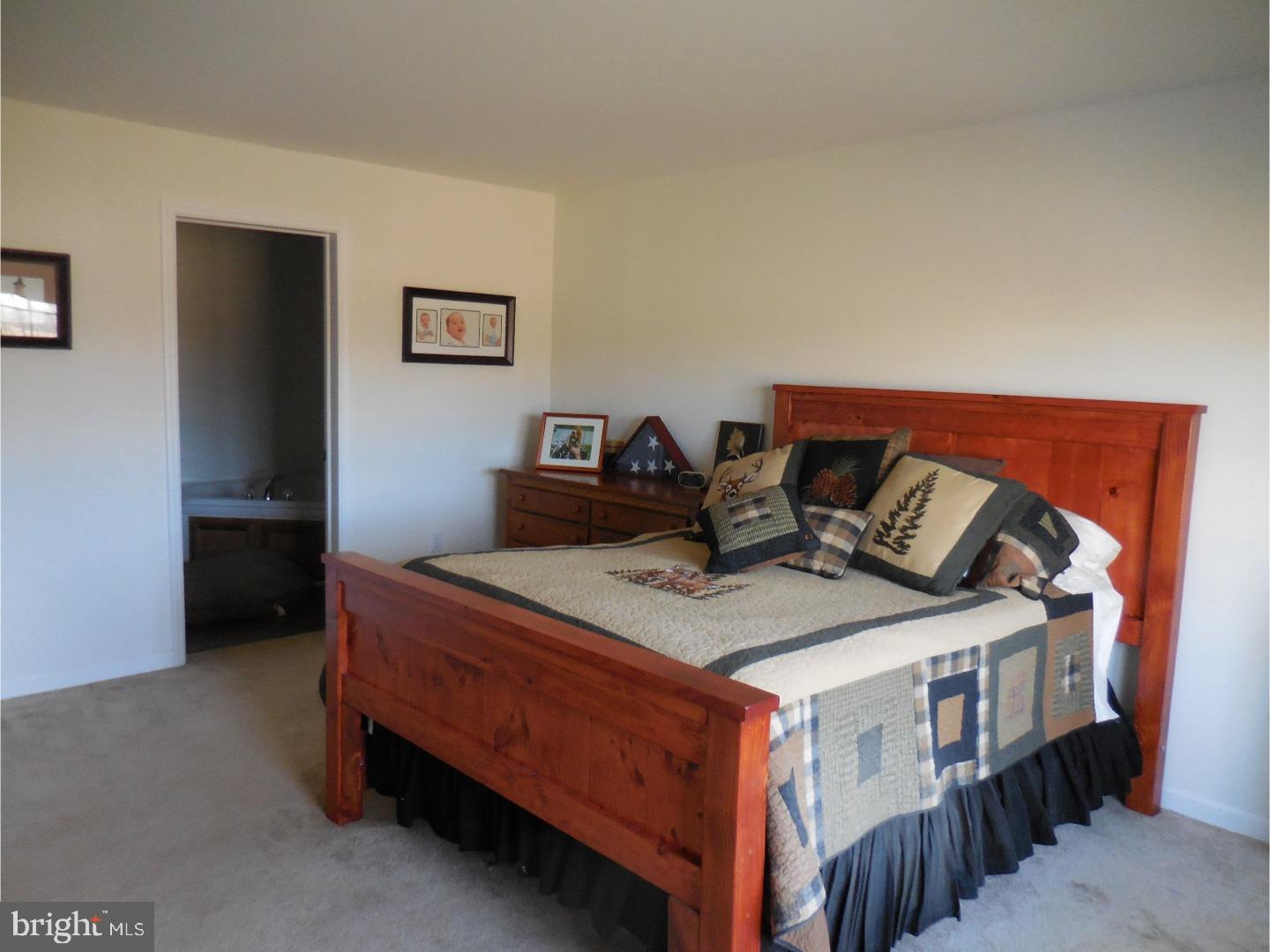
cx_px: 635
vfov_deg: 54.9
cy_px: 476
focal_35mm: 25
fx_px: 917
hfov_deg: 69.4
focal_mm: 4.5
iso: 400
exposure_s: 1/30
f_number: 3.3
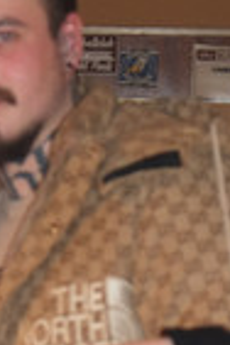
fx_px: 1830
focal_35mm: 191
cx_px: -75
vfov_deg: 10.8
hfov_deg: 7.1
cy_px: 198
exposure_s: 1/15
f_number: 3.6
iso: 800
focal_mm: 35.8
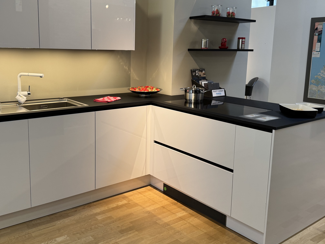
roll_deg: -0.7
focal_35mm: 34
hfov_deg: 53.8
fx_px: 319
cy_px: 103
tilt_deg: -9.8
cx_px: 140
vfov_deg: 41.7
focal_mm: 6.76
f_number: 1.78
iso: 100
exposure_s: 1/50
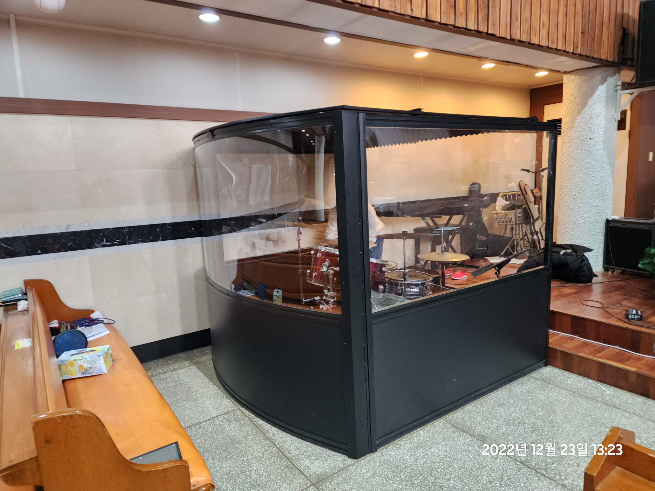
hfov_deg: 73.9
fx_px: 435
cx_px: 328
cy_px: 246
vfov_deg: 58.9
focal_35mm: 23
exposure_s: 1/120
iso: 320
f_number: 1.8
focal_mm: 6.4
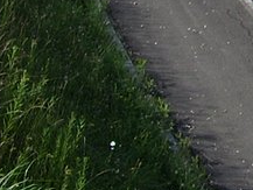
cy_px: -217
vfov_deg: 8.4
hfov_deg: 10.7
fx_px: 1207
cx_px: 542
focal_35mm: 165
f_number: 4.3
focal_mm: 5.8
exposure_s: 1/320
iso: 50
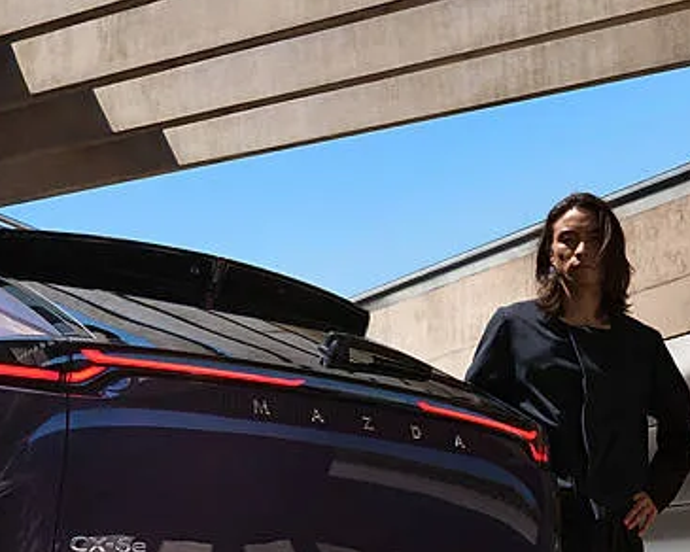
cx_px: 202
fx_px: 1470
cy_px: 398
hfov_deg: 26.2
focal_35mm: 72
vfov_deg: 21.1
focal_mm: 23
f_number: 8
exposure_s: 1/2200
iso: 640
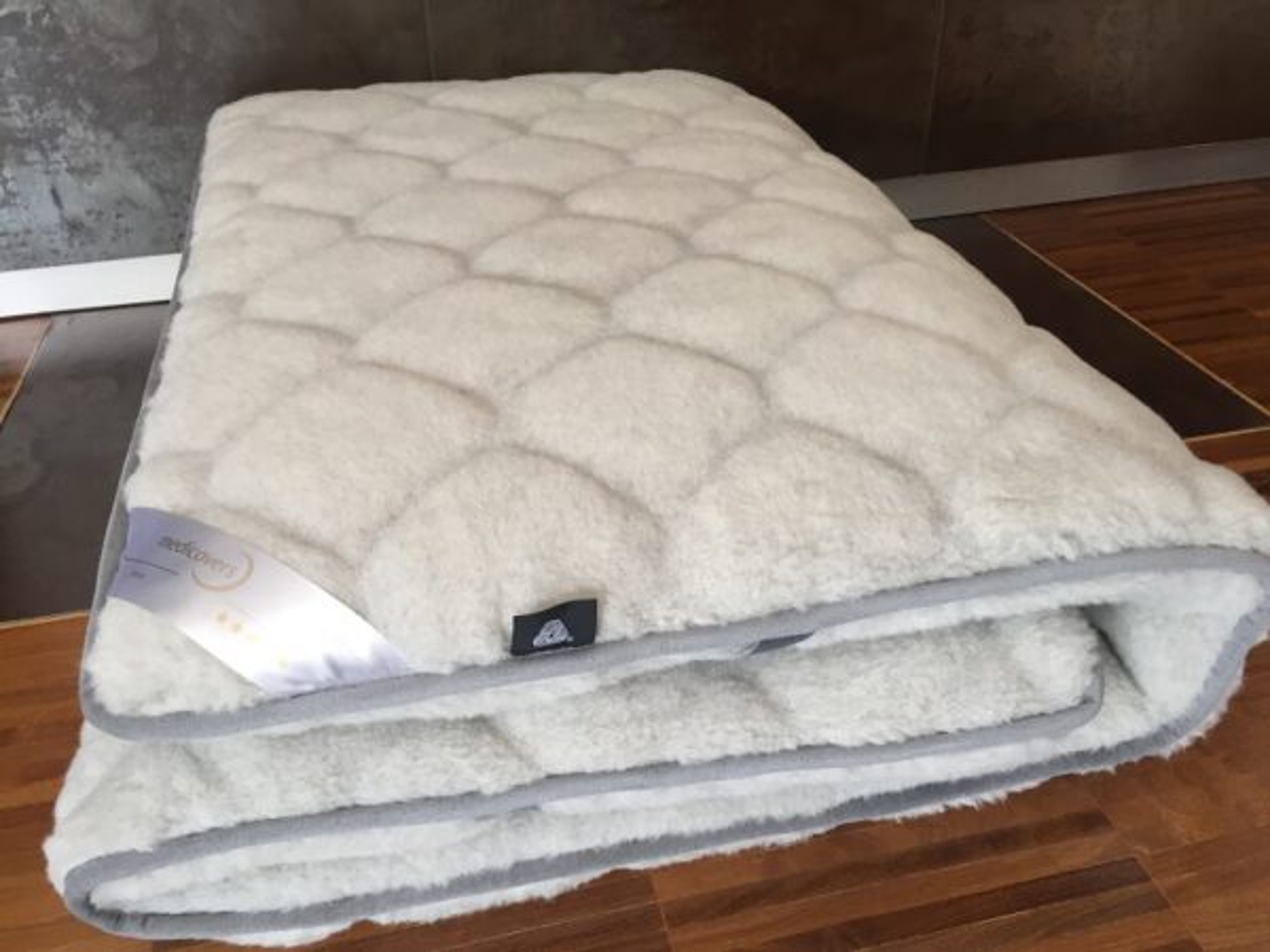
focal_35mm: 29
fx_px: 1064
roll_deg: +0.0
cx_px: 635
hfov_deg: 61.7
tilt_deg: -33.6
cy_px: 476
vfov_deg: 48.2
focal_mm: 4.15
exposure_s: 1/33
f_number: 2.2
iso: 32
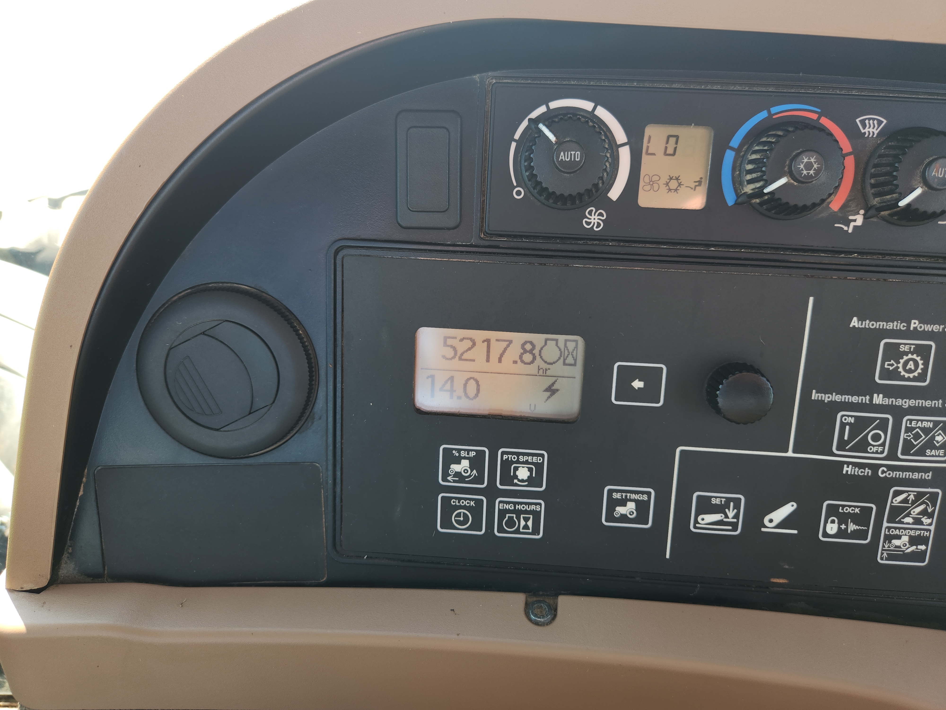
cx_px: 473
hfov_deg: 73.9
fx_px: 629
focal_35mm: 23
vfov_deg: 58.9
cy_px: 355
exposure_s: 1/180
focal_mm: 5.4
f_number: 1.8
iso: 50
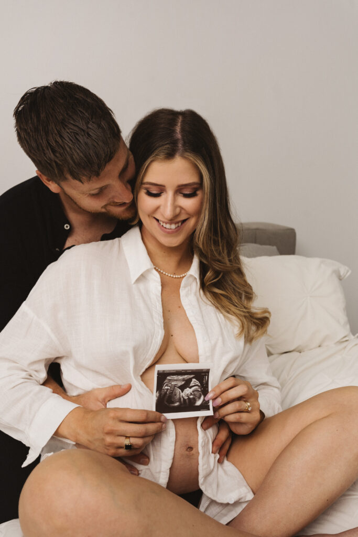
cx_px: 179
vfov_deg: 54.4
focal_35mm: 35
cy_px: 268
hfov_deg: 37.9
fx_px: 522
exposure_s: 1/125
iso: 125
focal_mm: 35
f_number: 6.3
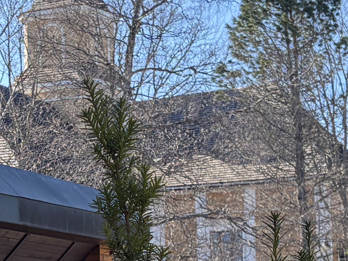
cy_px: 202
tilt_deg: +6.1
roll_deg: +0.4
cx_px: -12
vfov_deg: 10.2
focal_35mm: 145
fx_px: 1458
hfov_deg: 13.4
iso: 50
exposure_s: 1/1081
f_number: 1.6
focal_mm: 5.96
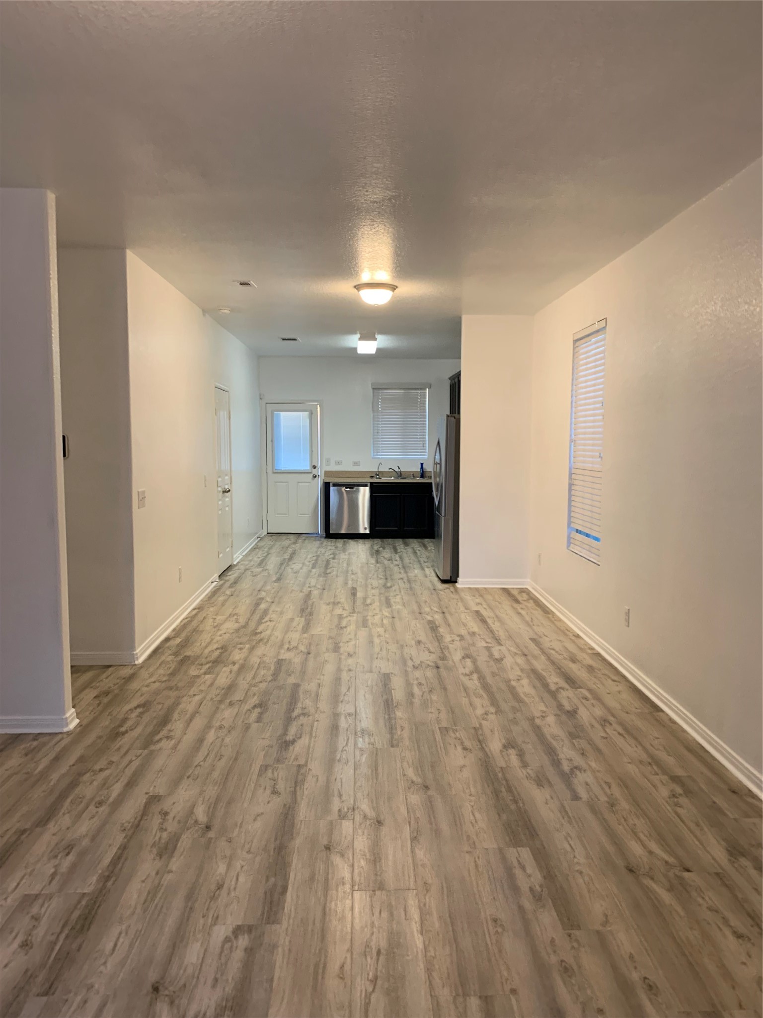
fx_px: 764
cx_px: 382
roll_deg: +0.1
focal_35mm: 26
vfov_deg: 67.3
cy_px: 509
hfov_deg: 53.1
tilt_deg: -6.7
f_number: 1.8
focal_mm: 4.25
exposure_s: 1/60
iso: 160
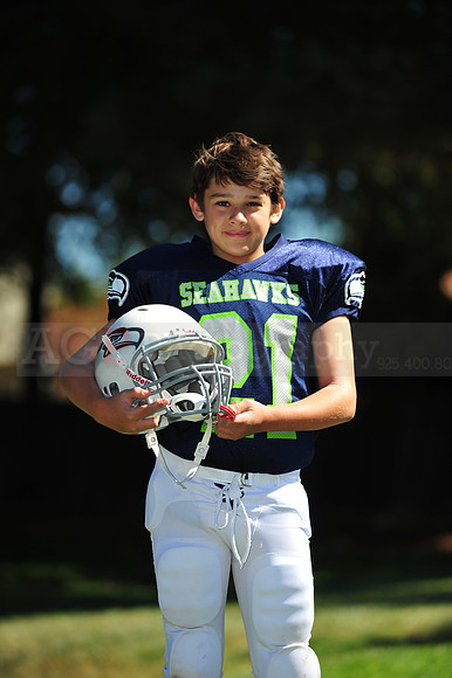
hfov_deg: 6.9
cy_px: 339
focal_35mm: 200
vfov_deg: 10.3
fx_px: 3771
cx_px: 226
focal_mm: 200
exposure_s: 1/2500
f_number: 4.5
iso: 400
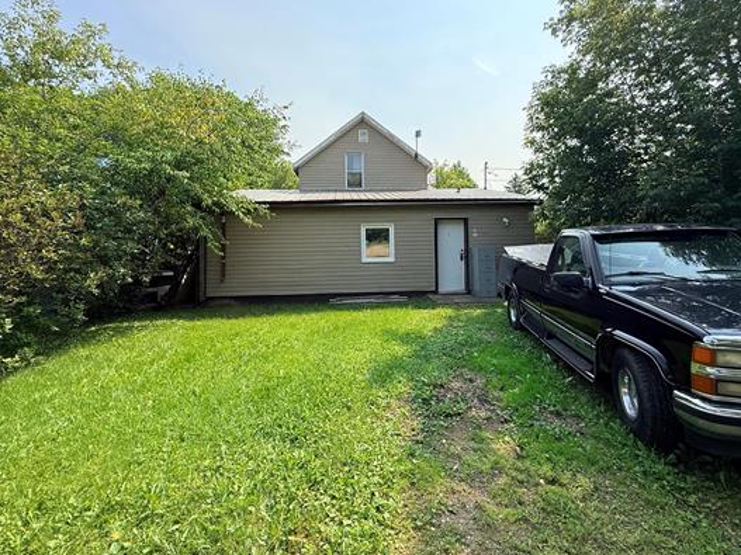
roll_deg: +0.2
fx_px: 364
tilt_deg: +2.1
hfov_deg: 91.0
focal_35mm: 17
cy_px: 235
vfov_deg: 74.2
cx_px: 382
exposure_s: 1/1105
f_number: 2.2
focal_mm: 2.22
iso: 50
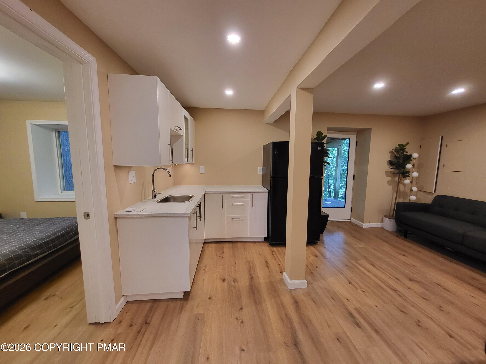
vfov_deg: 89.9
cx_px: 243
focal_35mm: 13
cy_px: 182
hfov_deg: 106.2
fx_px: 183
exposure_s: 1/60
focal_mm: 1.74
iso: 320
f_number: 2.2
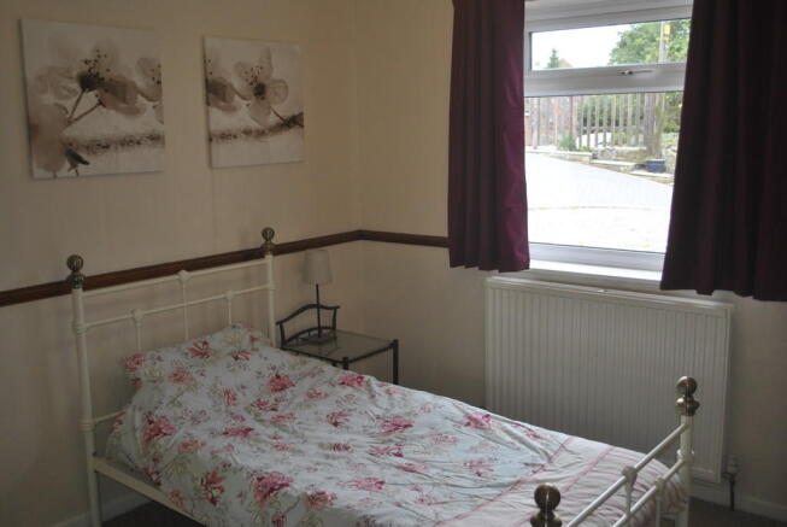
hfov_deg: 57.2
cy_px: 264
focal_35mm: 33
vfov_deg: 40.1
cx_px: 394
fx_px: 722
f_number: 4
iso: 200
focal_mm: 22
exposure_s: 1/80
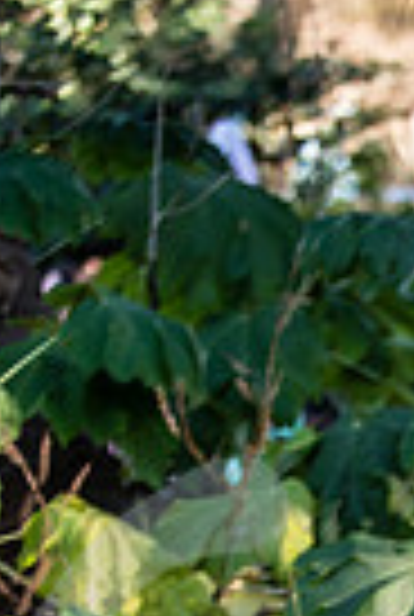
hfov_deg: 5.2
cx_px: 639
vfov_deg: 7.7
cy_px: 818
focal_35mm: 262
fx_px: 4497
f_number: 2.8
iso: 320
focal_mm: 80
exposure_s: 1/250
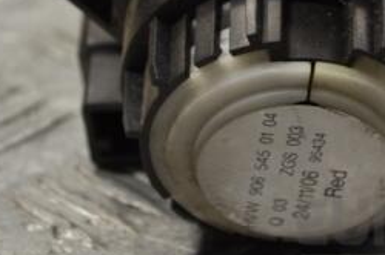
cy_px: 17
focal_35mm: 198
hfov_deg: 10.4
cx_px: 268
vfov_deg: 6.9
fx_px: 2117
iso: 220
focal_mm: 55
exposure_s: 1/30
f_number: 5.6
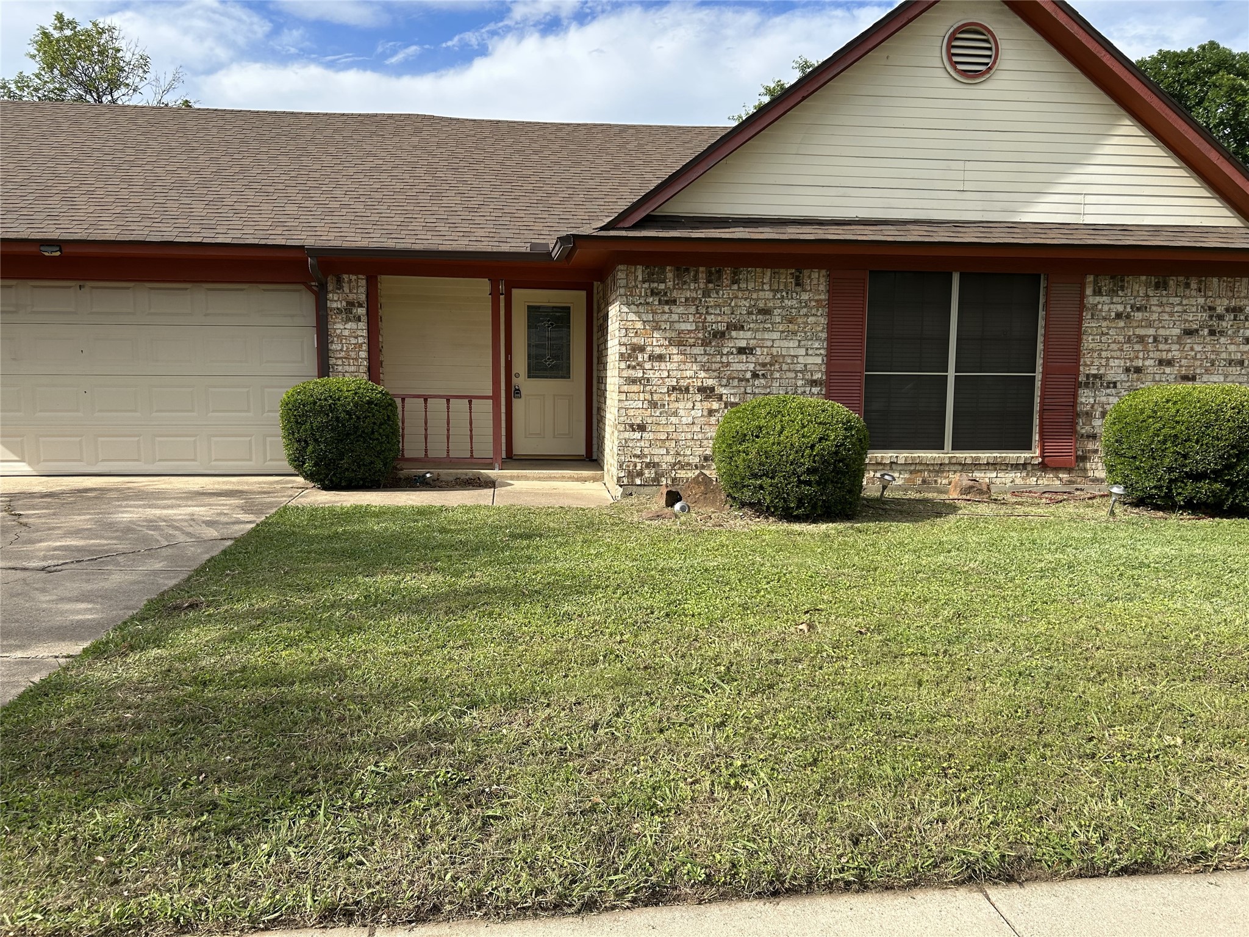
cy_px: 468
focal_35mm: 26
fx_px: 938
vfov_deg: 53.1
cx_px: 624
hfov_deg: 67.3
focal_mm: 5.7
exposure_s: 1/2994
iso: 50
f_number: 1.5
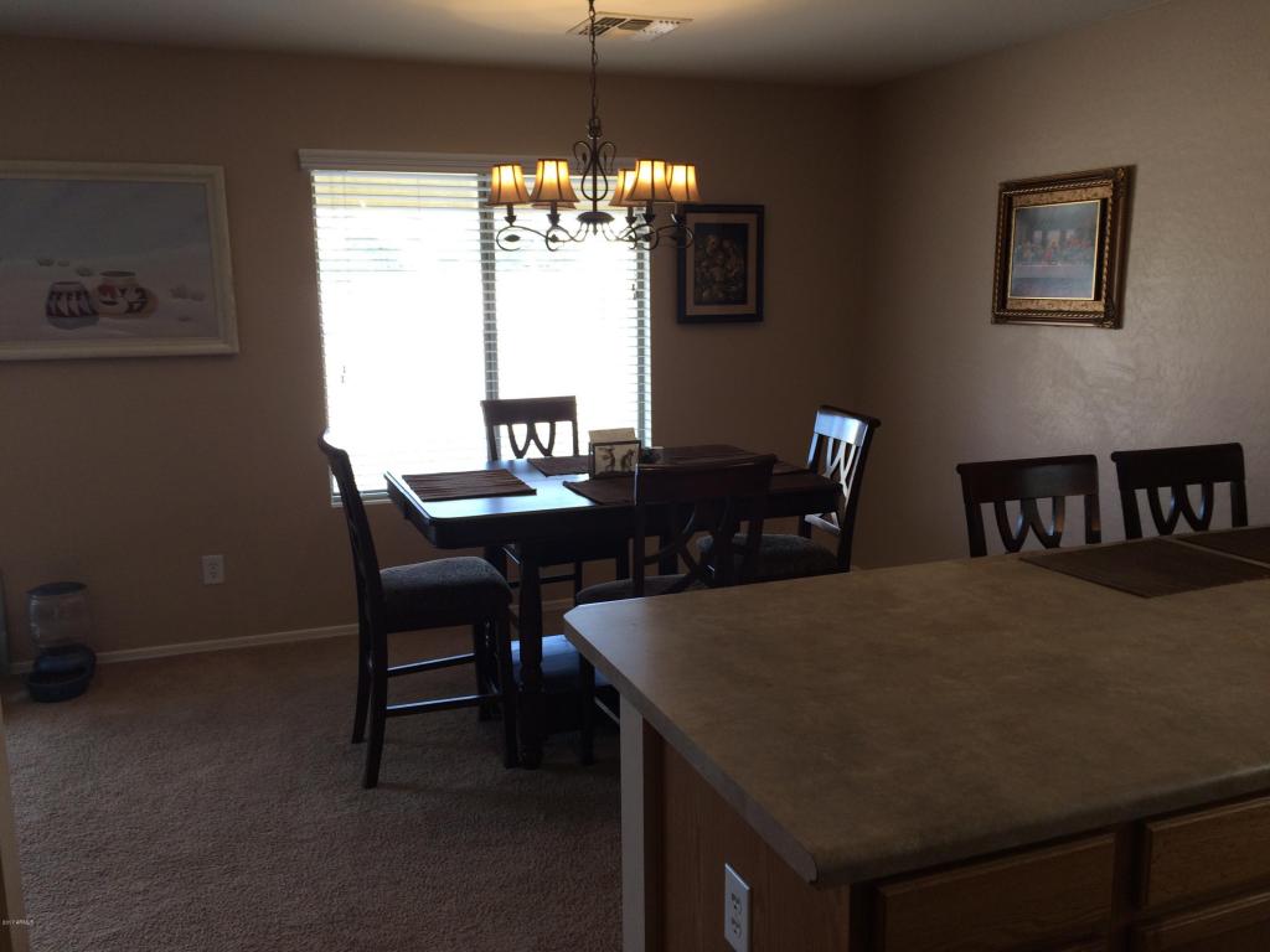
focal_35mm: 29
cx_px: 635
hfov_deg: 61.7
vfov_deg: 48.2
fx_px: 1064
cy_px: 476
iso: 40
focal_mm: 4.15
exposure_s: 1/60
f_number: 2.2
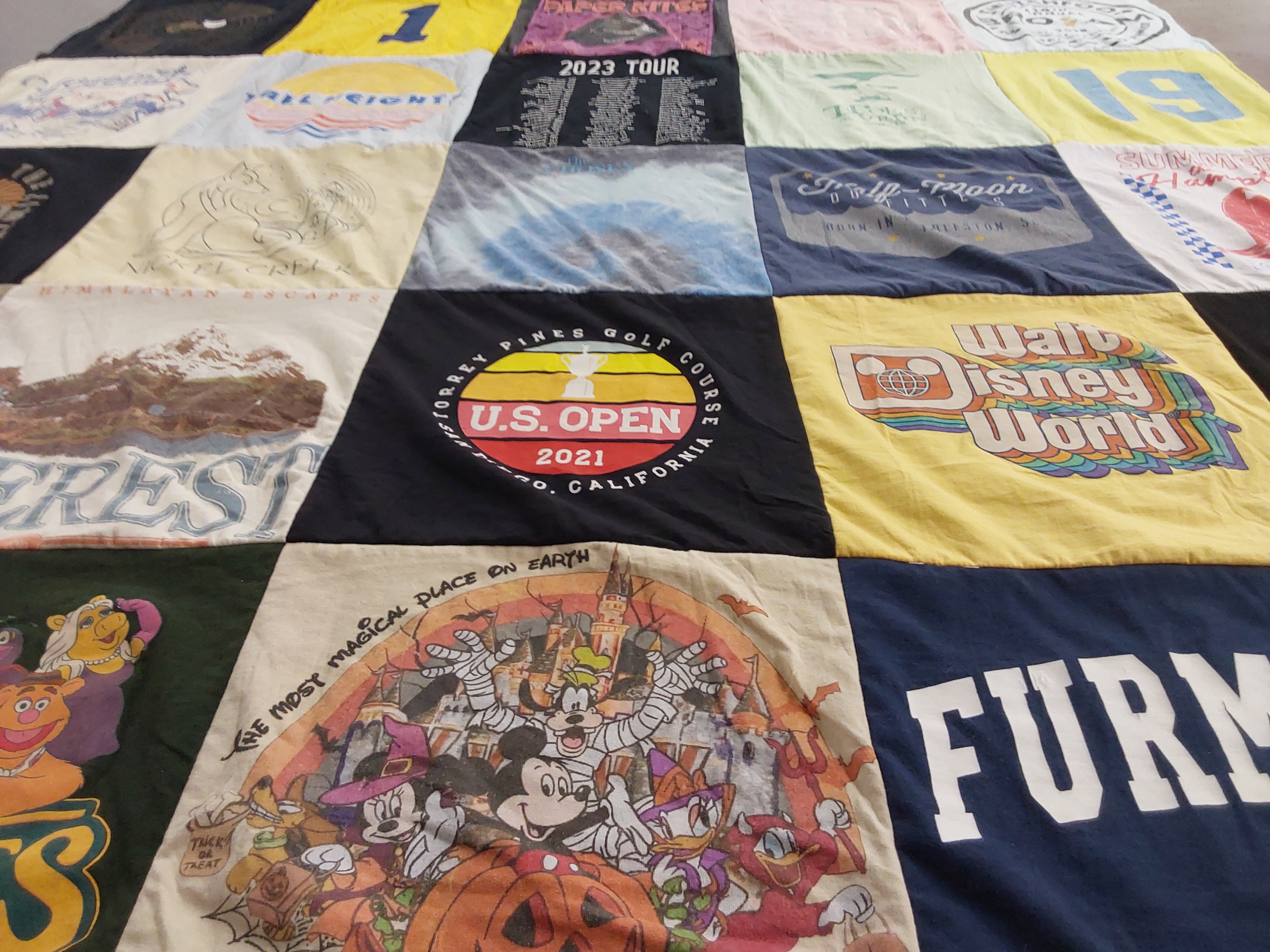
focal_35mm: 28
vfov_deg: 49.7
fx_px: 1027
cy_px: 476
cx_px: 635
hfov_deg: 63.4
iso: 125
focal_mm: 2.91
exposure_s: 1/60
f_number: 1.9
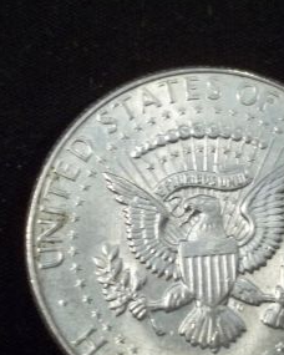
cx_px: 191
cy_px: 228
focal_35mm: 74
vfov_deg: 25.6
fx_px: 777
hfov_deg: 20.6
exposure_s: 1/20
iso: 160
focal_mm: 6.5
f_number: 3.1
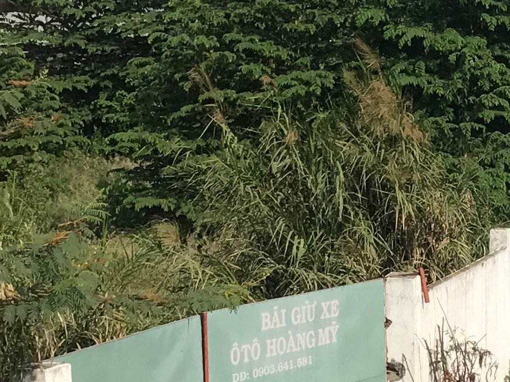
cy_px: 340
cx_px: 590
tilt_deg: -9.0
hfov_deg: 14.7
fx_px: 1915
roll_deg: +0.2
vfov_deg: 11.3
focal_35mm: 130
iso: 20
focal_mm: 3.99
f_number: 1.8
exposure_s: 1/2994
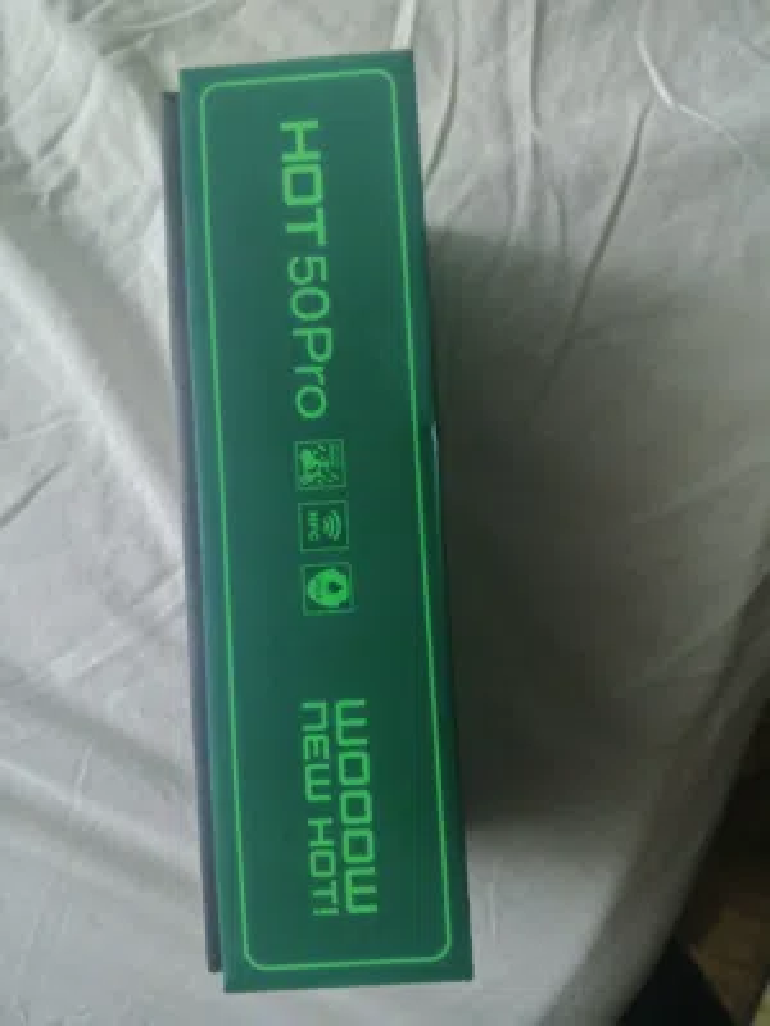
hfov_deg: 51.4
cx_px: 385
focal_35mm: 27
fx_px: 801
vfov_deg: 65.3
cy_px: 513
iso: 1498
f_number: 1.6
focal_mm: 4.09
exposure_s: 1/20
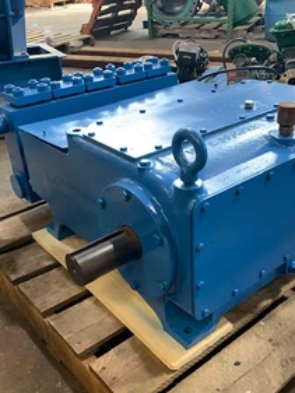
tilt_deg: -30.4
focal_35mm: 37
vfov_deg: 50.1
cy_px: 208
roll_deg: +2.7
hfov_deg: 38.6
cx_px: 175
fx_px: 420
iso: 200
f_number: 1.8
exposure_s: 1/60
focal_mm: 4.25
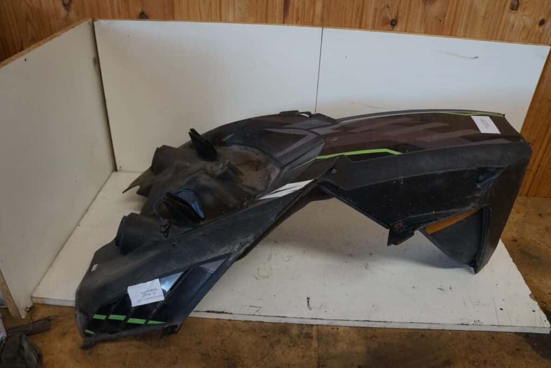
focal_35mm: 27
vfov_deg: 47.9
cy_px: 184
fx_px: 413
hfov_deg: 67.4
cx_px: 276
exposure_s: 1/60
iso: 1000
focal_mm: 18
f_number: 5
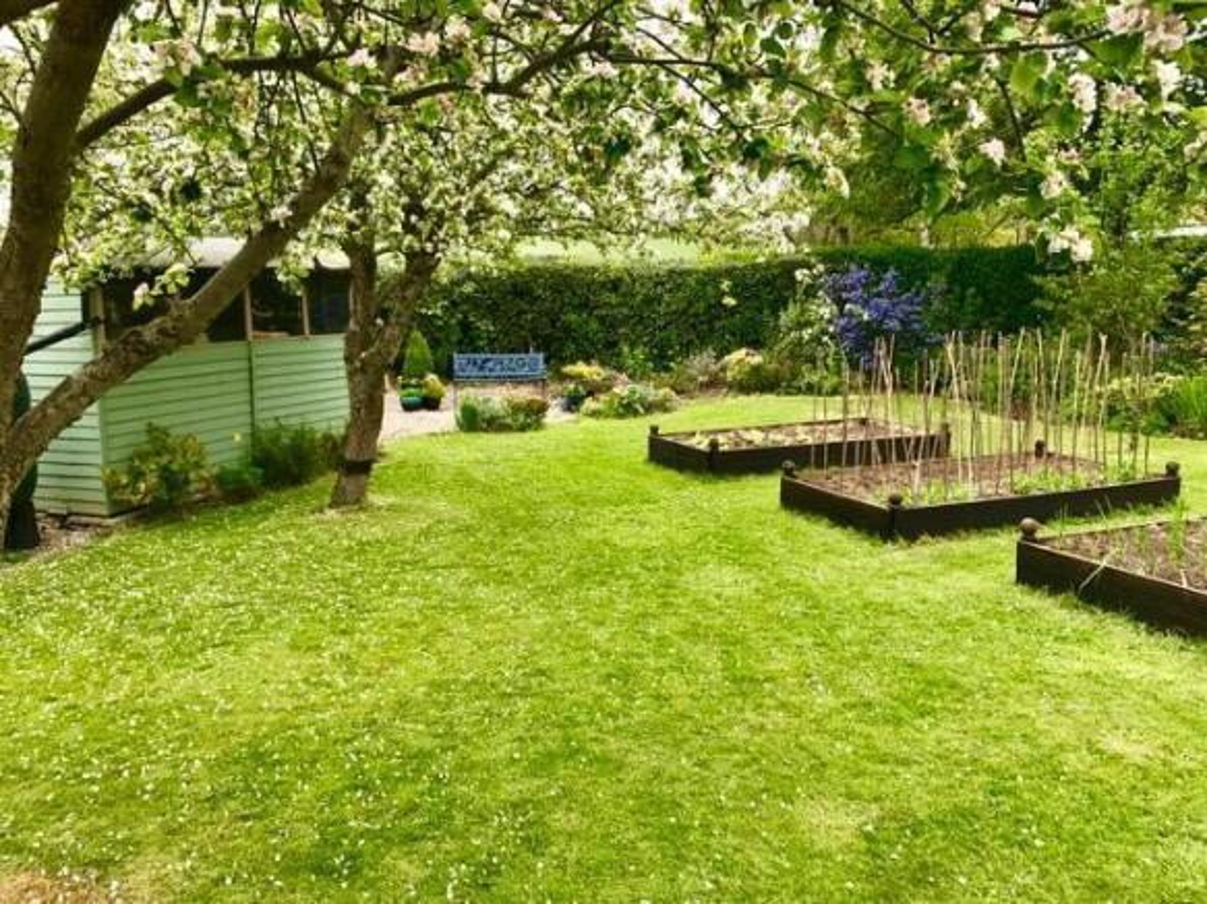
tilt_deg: -7.9
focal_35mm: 28
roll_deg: +1.0
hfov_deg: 63.5
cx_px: 604
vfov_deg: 49.7
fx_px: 976
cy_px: 452
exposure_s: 1/381
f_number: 1.8
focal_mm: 3.99
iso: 20
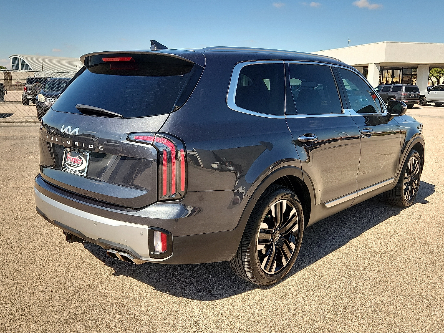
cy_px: 166
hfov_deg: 73.9
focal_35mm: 23
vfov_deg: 58.9
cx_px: 222
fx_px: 295
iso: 50
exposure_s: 1/1250
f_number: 1.8
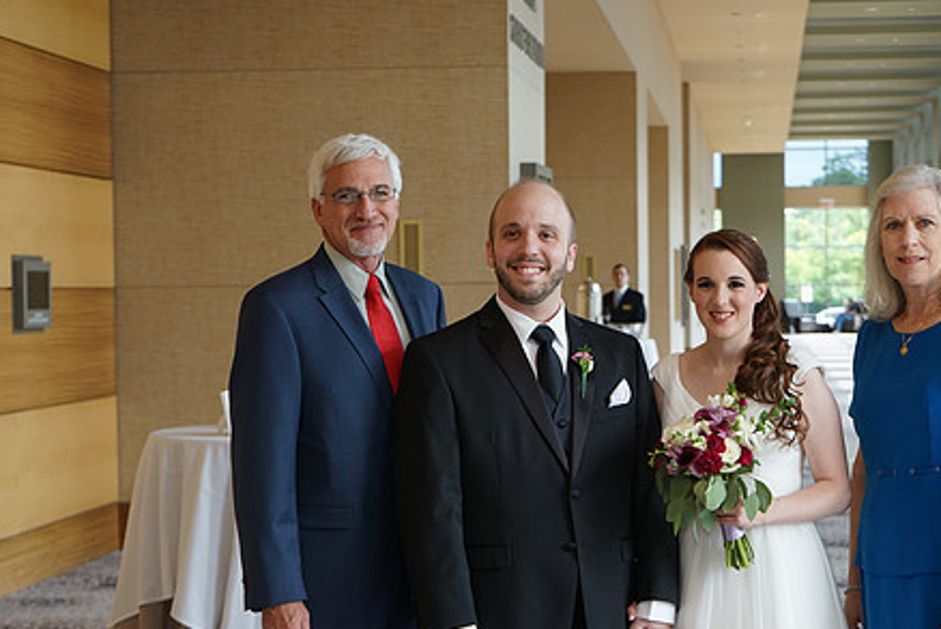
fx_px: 2250
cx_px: 597
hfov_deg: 23.6
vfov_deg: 15.9
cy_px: 383
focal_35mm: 86
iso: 500
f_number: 5.6
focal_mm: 65
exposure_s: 1/125
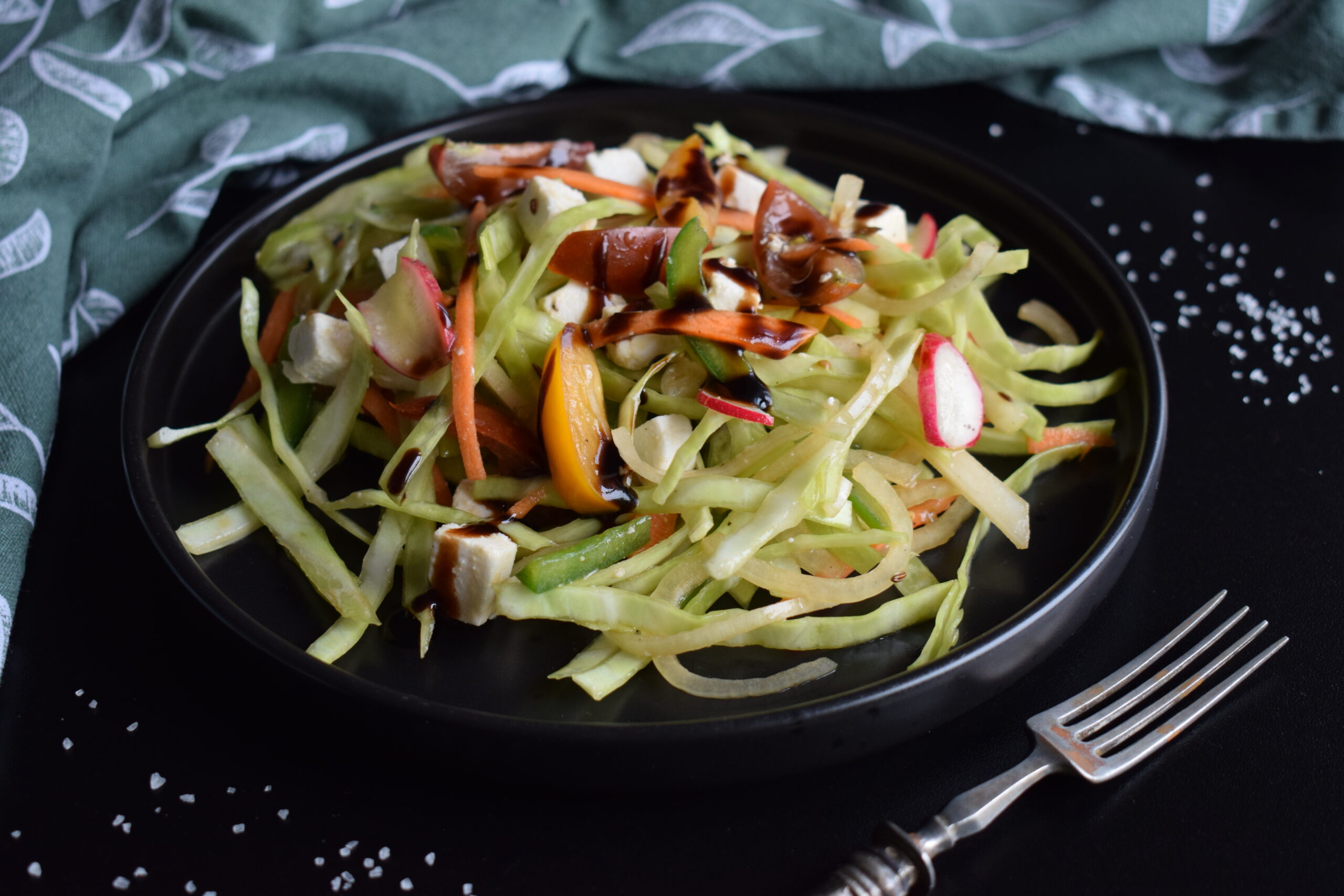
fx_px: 2240
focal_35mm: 60
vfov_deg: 22.6
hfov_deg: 33.4
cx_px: 672
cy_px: 448
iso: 640
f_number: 5
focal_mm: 40
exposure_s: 1/100
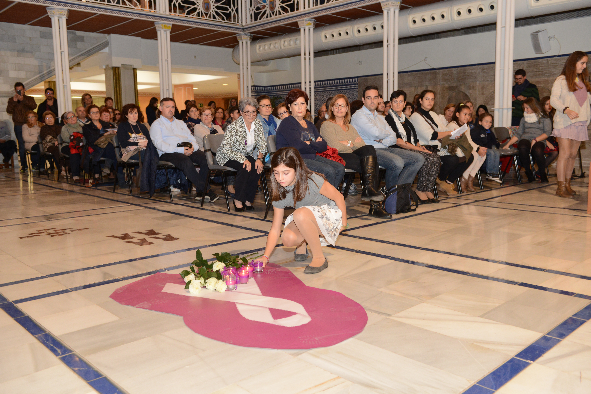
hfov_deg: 58.7
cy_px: 197
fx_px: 525
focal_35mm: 32
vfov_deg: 41.1
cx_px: 296
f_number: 4
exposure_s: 1/100
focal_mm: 32
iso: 1600
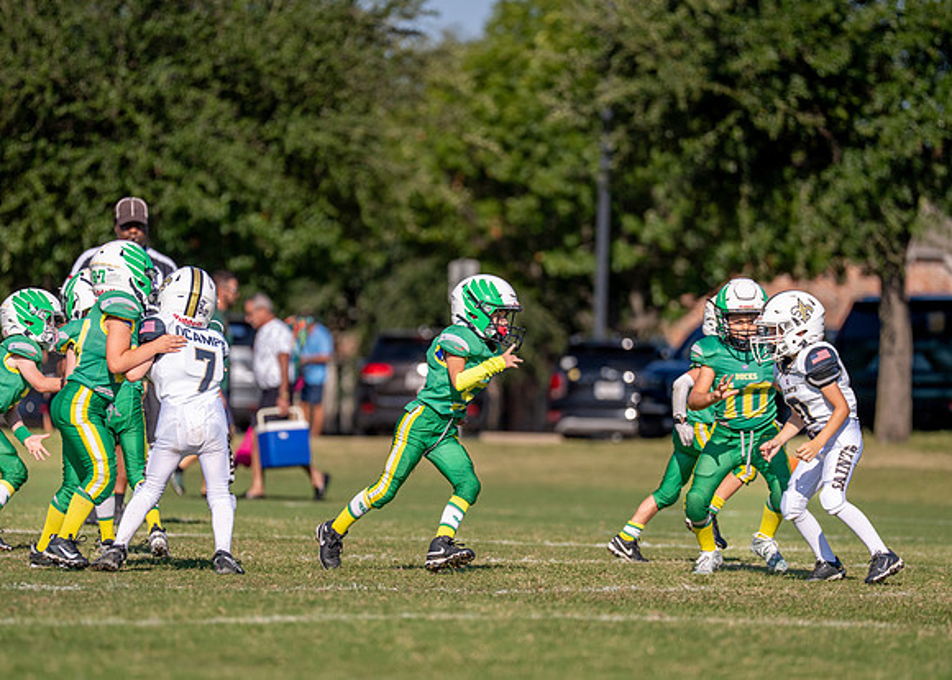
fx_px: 7447
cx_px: 456
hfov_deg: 7.3
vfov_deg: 5.2
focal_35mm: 275
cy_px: 406
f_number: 2.8
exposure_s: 1/6400
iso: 250
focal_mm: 200
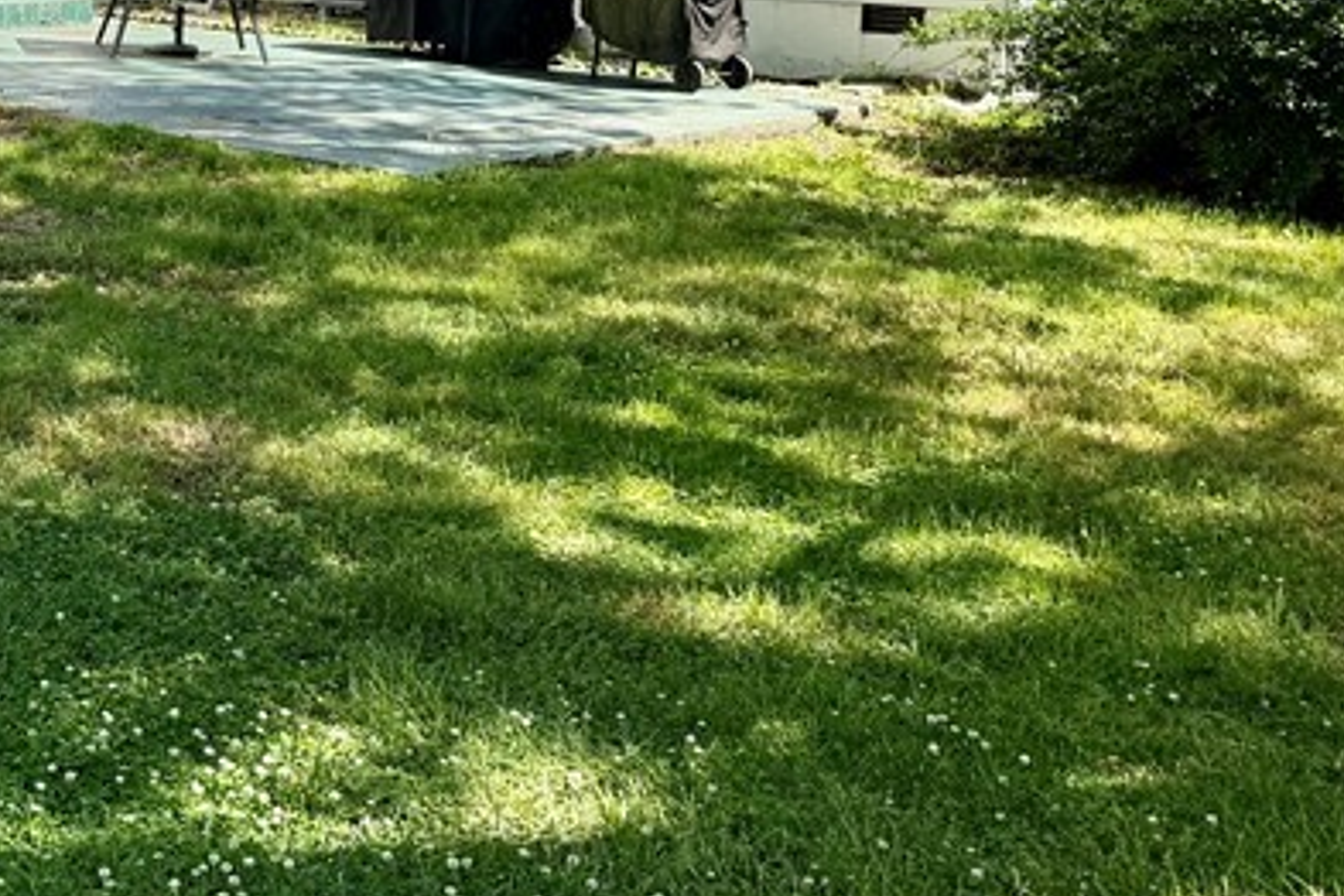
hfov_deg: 28.9
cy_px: -106
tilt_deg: -1.5
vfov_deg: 19.9
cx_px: -14
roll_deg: -1.8
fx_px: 2426
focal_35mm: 65
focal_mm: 6.76
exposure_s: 1/1770
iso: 100
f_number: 1.78
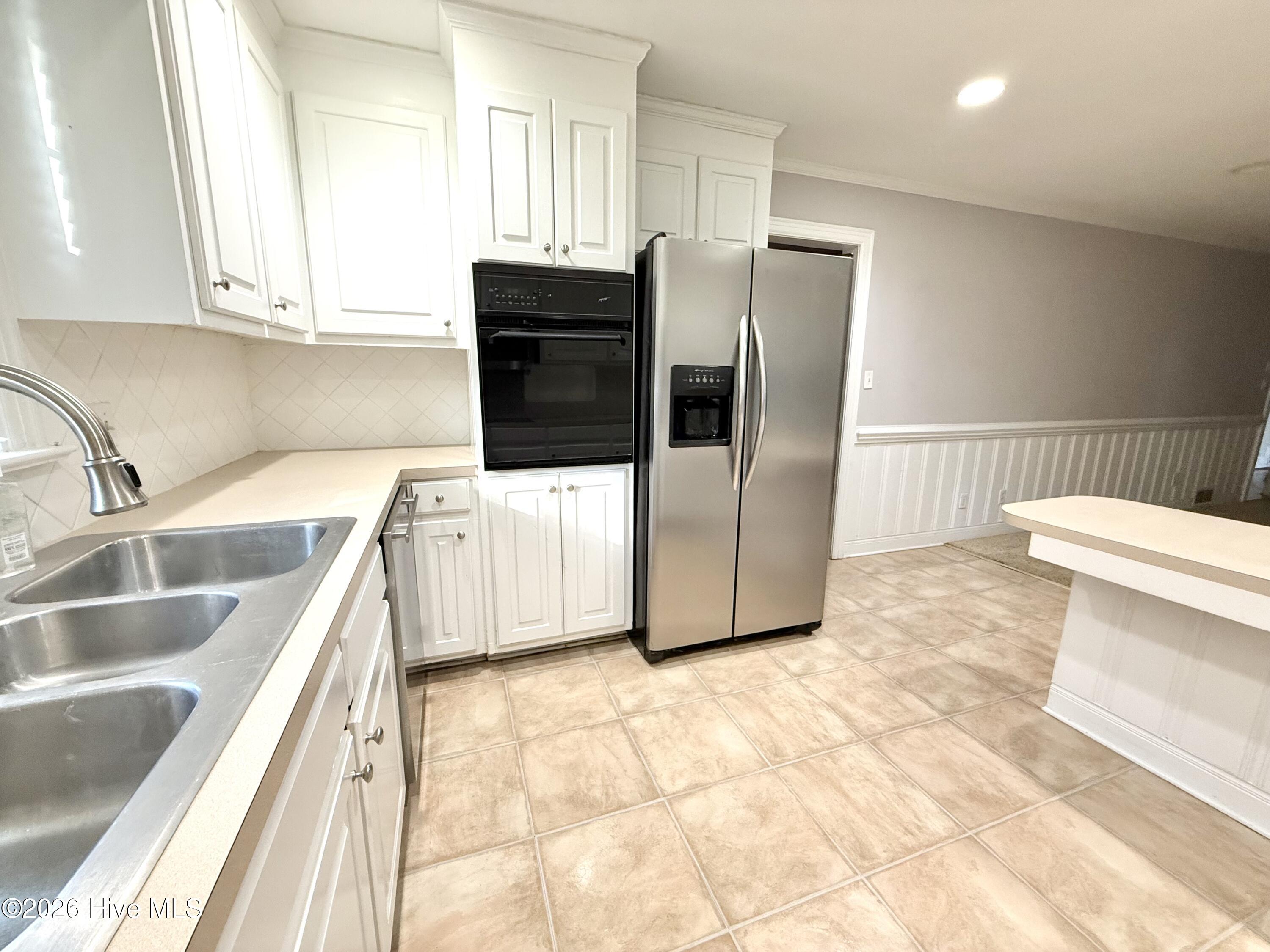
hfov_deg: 102.1
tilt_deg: -10.9
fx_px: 514
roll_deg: -0.4
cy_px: 476
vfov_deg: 85.7
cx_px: 635
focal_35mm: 14
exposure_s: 1/60
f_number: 2.2
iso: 320
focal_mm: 2.22
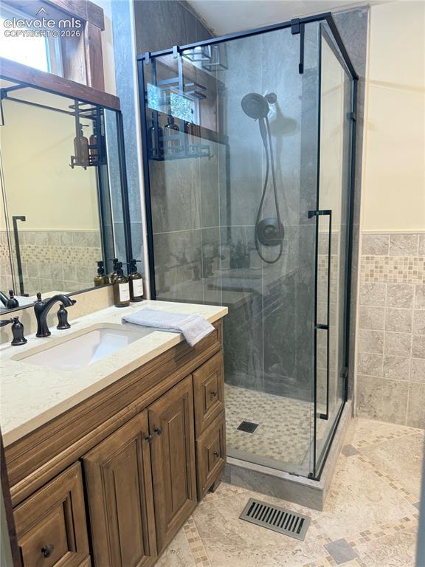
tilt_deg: -10.5
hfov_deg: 56.8
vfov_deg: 71.6
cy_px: 284
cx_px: 212
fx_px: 393
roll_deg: +2.5
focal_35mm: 24
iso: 250
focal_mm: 6.76
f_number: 1.78
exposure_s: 1/60
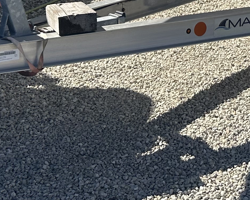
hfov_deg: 18.6
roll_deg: +0.8
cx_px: 259
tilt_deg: -0.1
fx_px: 740
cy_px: -194
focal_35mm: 100
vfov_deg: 13.3
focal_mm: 6.86
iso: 80
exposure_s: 1/5000
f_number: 1.78
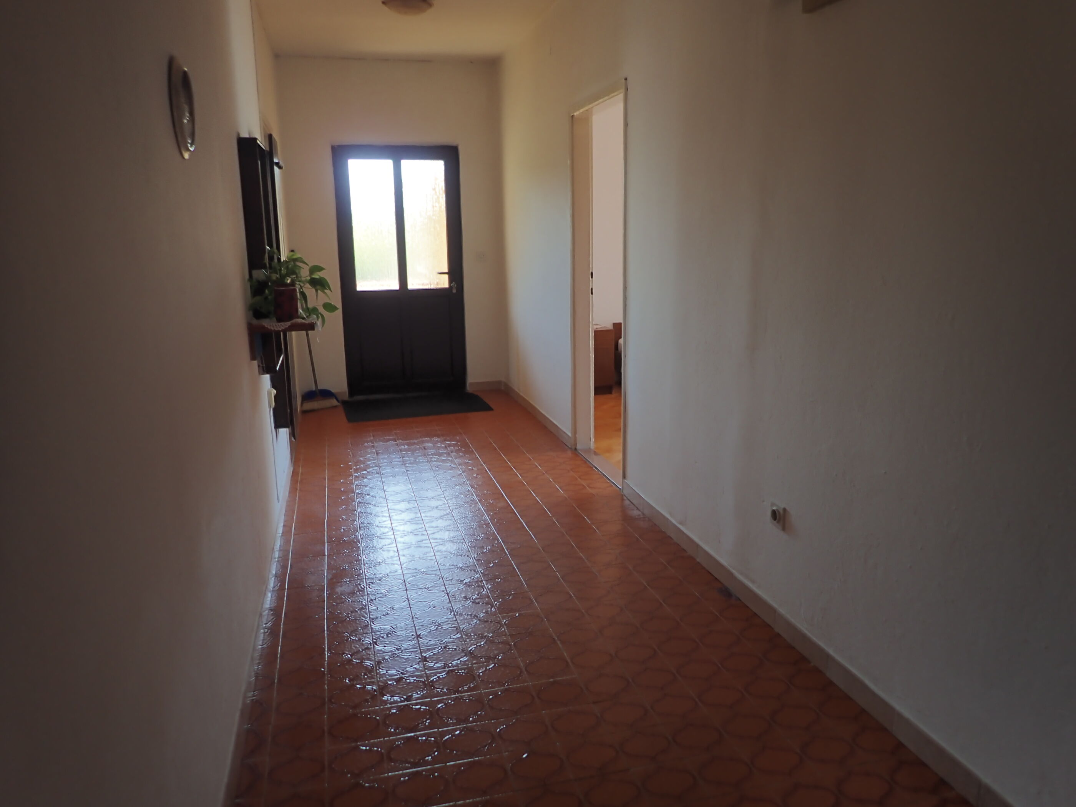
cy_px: 404
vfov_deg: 54.9
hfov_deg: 69.4
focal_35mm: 25
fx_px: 777
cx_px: 538
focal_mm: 4.5
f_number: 2
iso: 200
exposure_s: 1/50
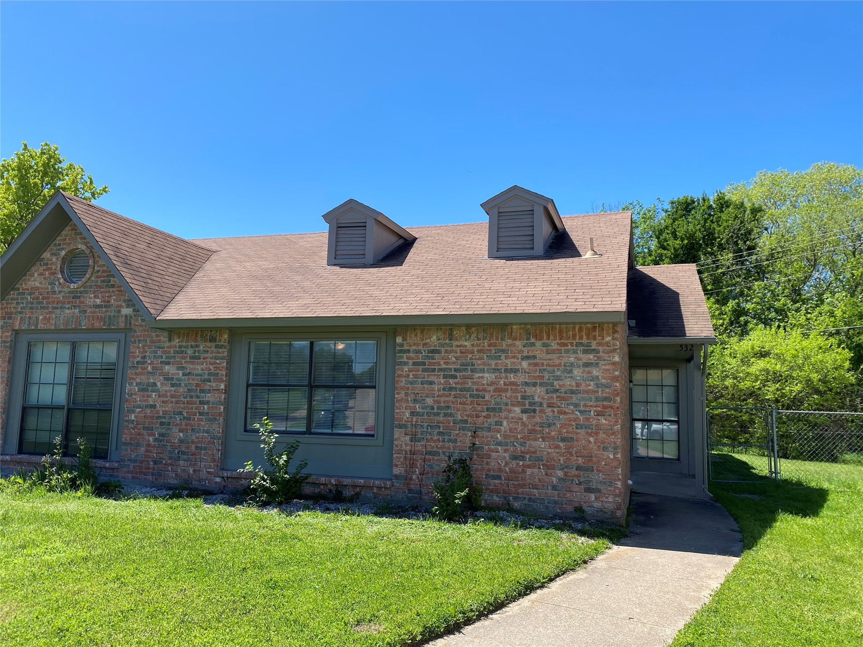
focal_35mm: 26
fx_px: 648
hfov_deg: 67.3
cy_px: 324
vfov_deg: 53.1
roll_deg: -1.1
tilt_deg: +5.0
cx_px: 432
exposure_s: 1/1866
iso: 32
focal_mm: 4.25
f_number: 1.8
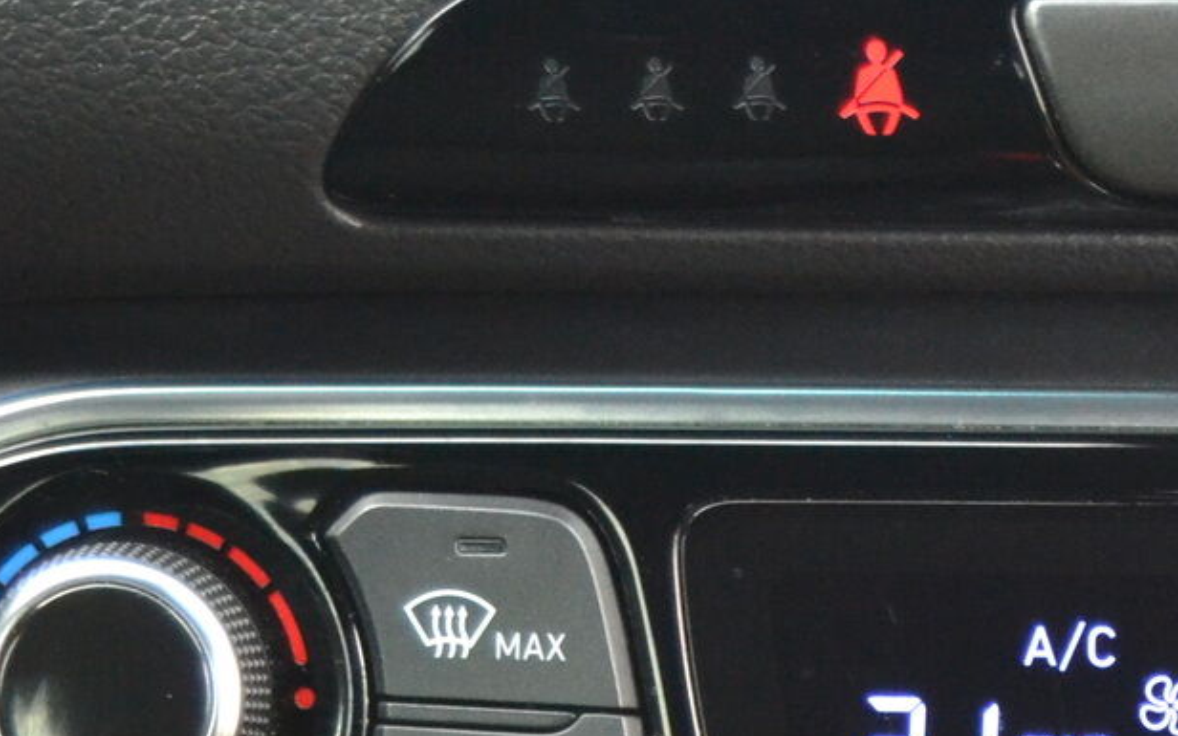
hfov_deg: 11.4
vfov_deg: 7.1
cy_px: 1160
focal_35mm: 181
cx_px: 1335
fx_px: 5811
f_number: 4.8
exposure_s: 1/60
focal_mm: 38
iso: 2200
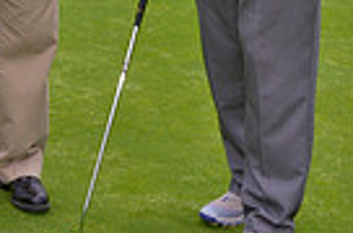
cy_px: -70
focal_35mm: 154
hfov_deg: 13.2
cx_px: -13
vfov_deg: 8.7
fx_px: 1507
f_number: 13
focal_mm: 24
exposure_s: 1/200
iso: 200
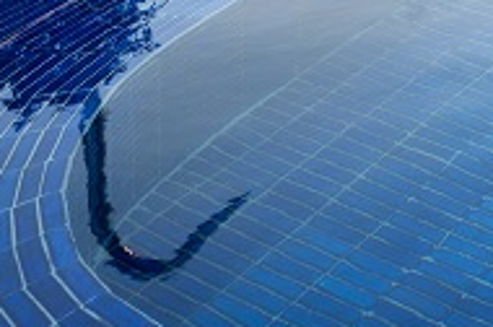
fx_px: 998
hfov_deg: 19.0
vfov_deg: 13.1
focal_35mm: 73
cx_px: 950
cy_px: -498
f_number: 9
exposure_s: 1/30
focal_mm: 14
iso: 100
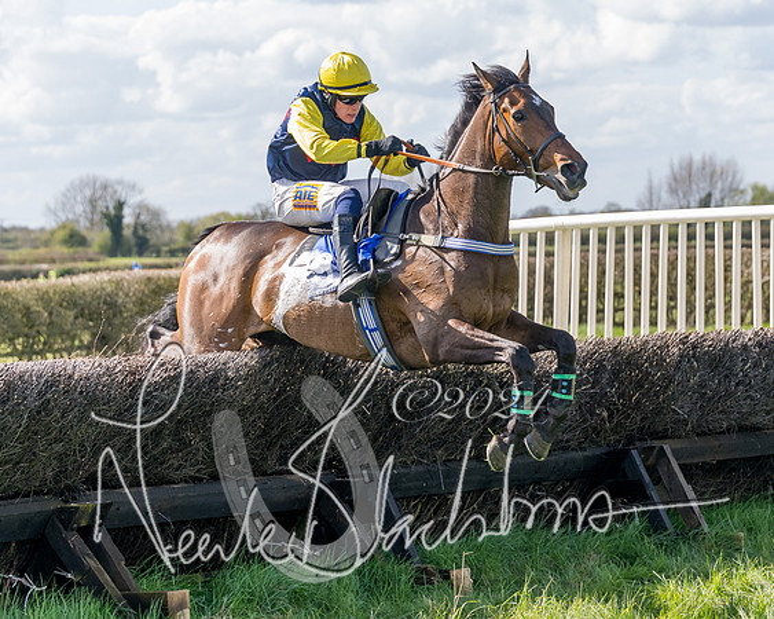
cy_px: 316
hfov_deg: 13.7
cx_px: 552
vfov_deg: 11.0
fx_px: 3220
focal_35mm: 141
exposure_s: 1/1600
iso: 400
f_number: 4
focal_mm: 70
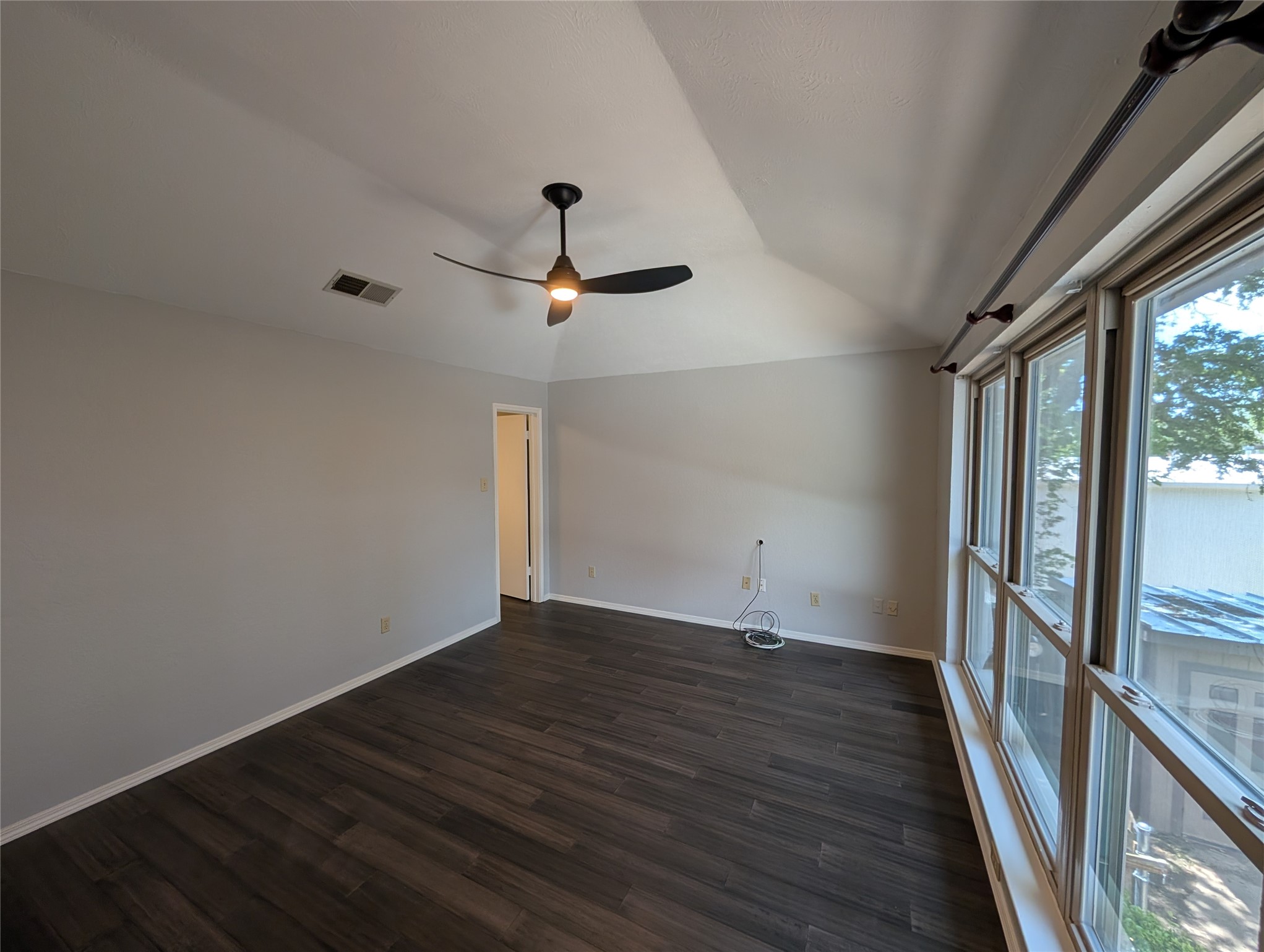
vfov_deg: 94.6
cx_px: 632
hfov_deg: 110.5
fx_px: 439
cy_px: 476
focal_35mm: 12
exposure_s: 1/120
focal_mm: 2.02
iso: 60
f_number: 1.7
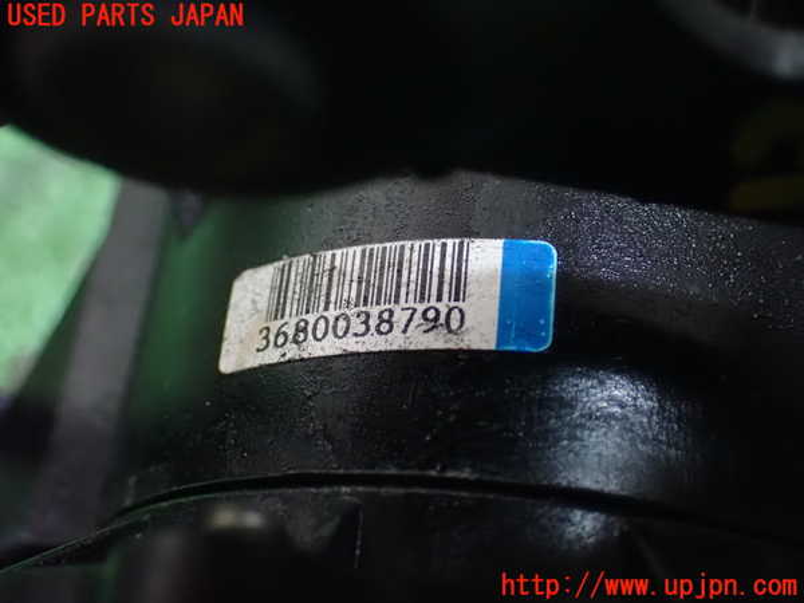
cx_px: 402
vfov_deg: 25.2
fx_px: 1347
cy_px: 302
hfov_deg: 33.2
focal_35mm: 58
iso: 1600
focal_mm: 10.35
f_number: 3.5
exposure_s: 1/40
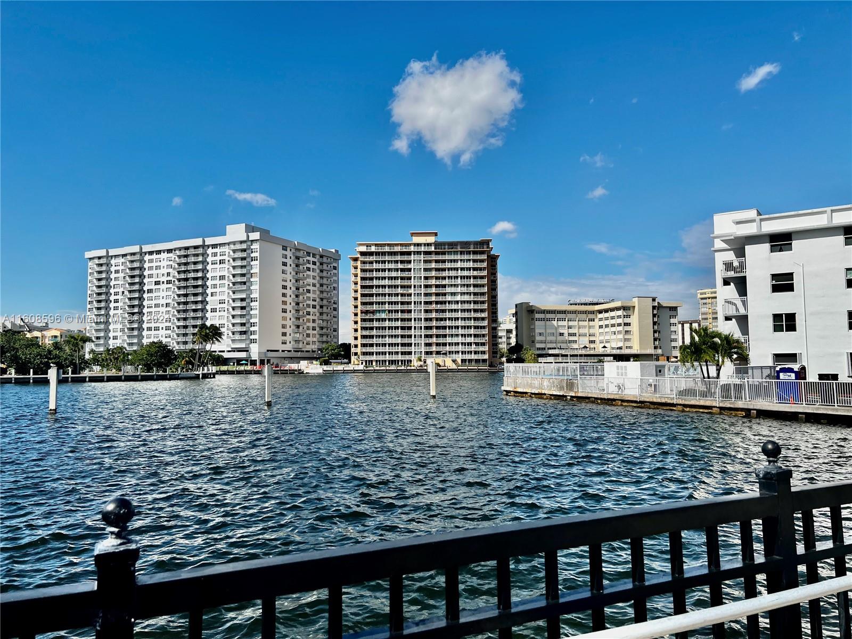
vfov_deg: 53.1
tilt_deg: +3.1
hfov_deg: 67.3
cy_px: 320
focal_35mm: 26
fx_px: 640
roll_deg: +0.9
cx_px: 426
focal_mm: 5.7
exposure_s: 1/6579
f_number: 1.5
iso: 50
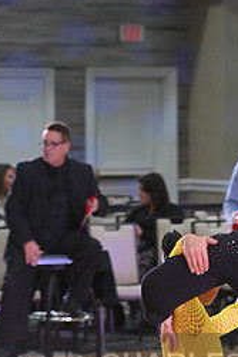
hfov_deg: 5.6
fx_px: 2413
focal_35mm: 243
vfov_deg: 8.4
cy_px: 381
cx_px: 189
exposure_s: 1/320
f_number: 5.6
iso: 3200
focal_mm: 105
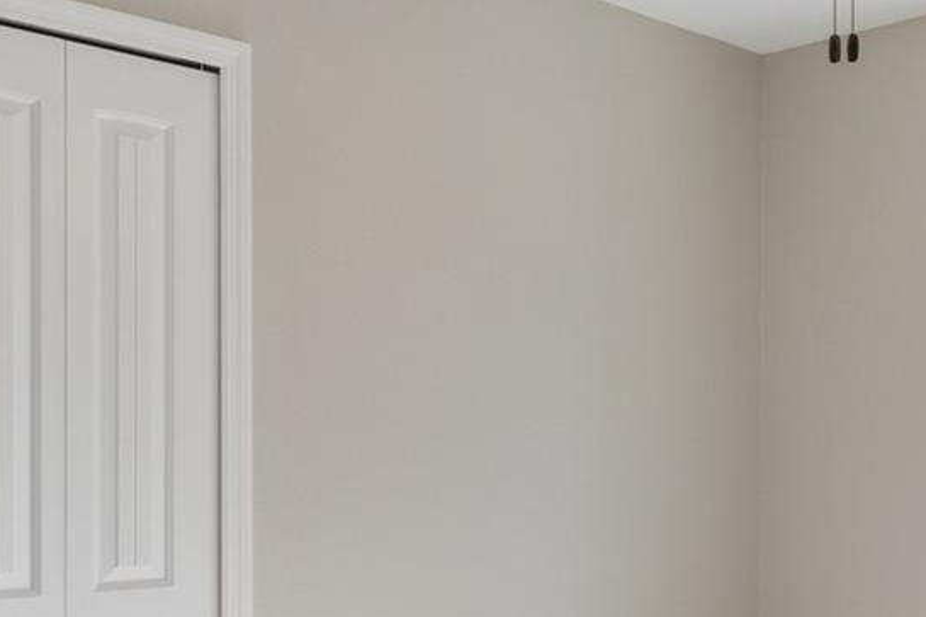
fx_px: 1246
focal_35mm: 48
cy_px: 442
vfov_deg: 27.5
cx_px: 824
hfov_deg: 38.1
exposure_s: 1/10
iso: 320
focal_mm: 11
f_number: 8
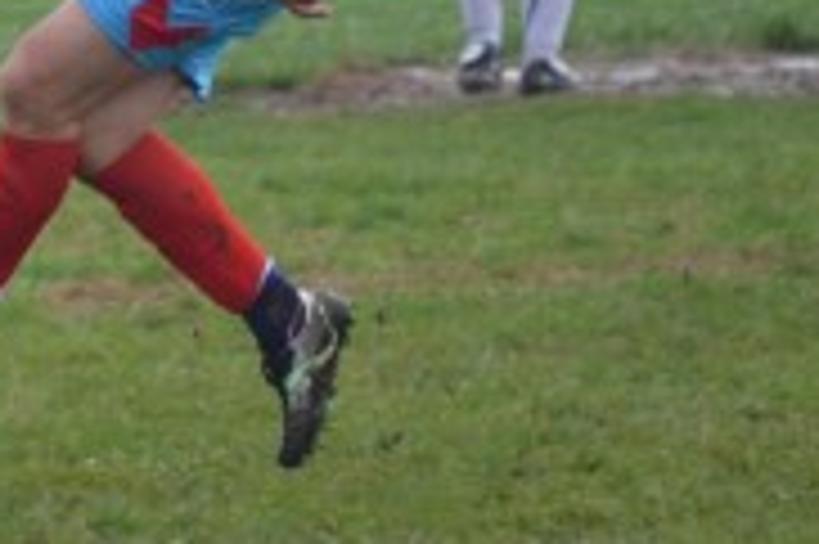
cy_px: -151
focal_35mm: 1087
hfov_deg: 1.9
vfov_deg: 1.3
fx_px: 24706
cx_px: -194
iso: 640
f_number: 5.6
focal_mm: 200
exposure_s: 1/500
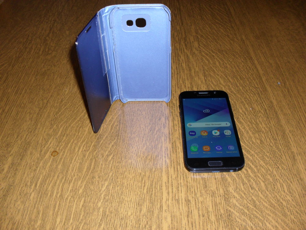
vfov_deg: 40.7
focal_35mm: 35
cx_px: 153
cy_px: 115
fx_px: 309
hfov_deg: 52.6
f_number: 3.2
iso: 200
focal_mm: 6.3
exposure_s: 1/45
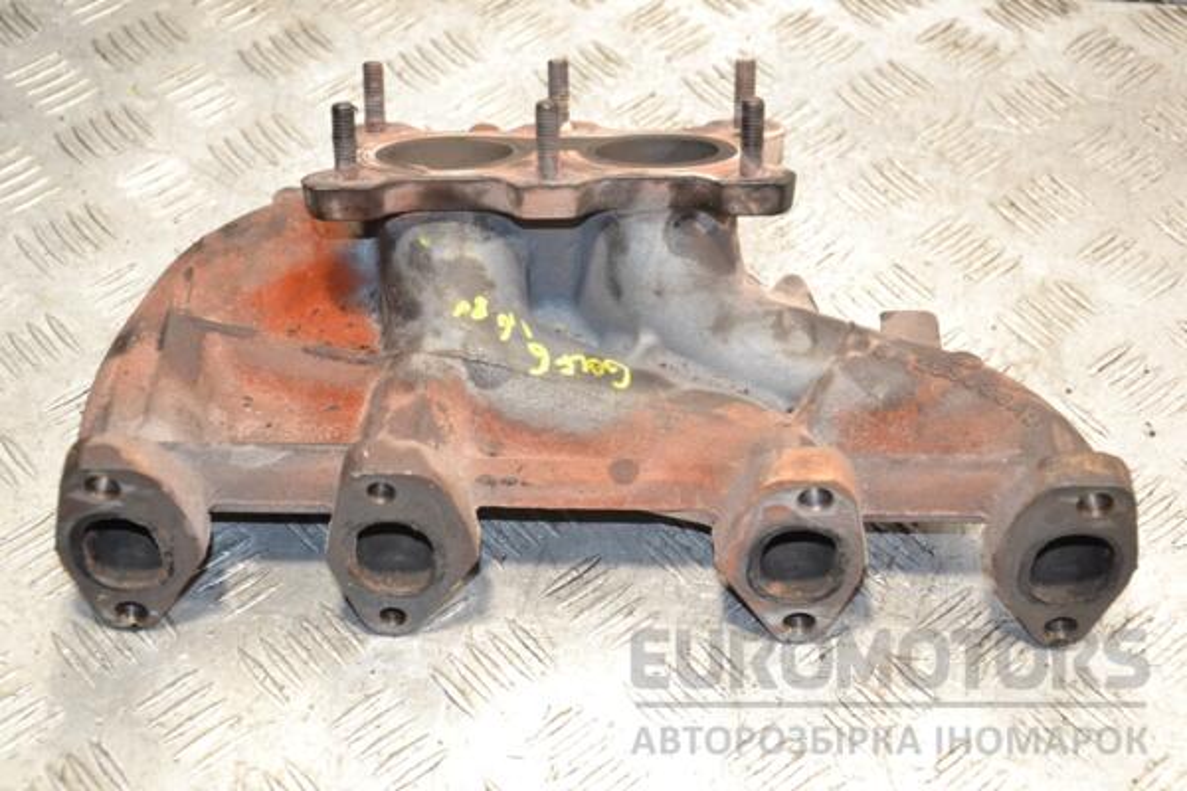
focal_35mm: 63
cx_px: 594
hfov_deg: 31.9
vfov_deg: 21.6
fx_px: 2077
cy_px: 396
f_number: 4.8
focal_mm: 42
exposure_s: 1/80
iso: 800
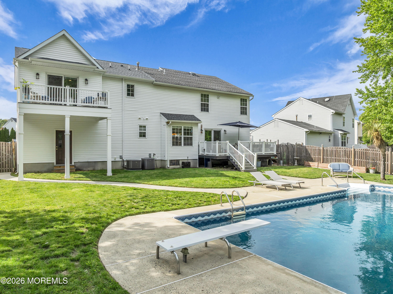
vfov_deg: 56.8
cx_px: 196
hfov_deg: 71.6
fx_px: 272
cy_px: 147
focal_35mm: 24
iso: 130
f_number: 2.8
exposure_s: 1/800
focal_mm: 12.29
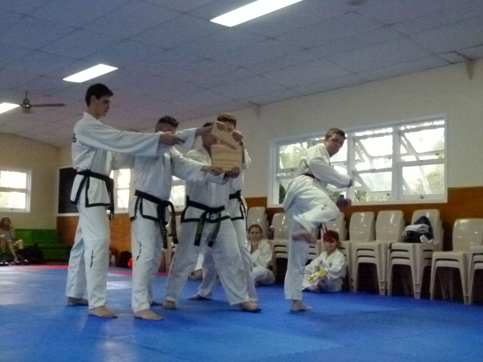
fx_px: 628
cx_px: 242
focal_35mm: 45
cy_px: 181
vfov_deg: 32.2
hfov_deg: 42.1
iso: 1600
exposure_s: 1/125
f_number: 3.2
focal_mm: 8.1
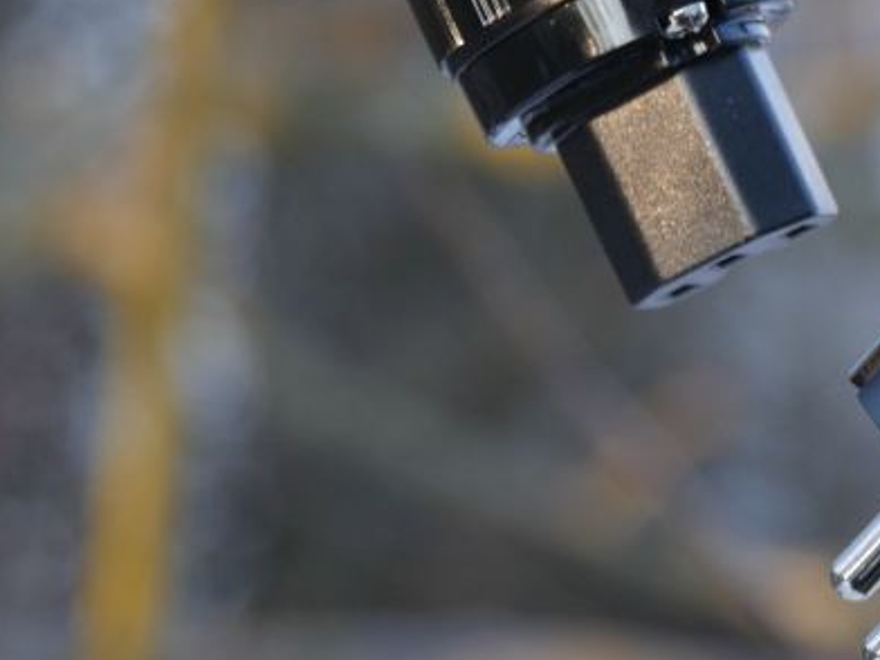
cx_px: 873
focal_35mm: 249
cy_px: 53
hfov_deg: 7.9
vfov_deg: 6.0
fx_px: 6330
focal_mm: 61
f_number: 5.2
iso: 400
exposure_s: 1/160
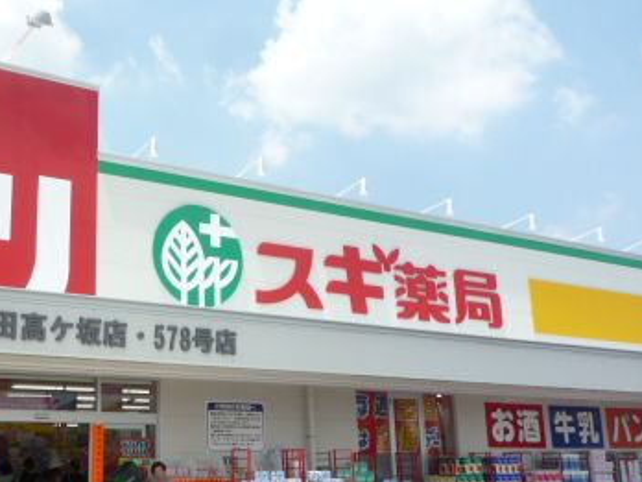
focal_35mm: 46
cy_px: 235
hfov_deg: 40.4
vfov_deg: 31.5
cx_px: 188
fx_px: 853
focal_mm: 4.4
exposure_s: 1/640
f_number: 4
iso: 100
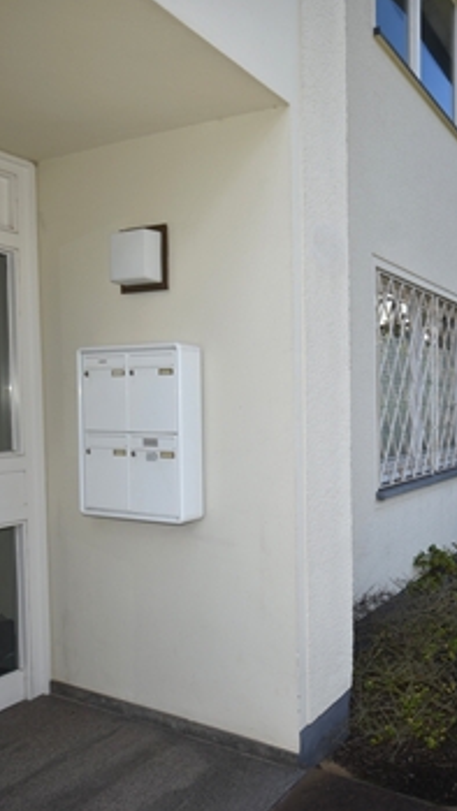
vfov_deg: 71.9
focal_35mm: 26
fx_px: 560
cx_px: 408
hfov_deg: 41.1
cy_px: 422
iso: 100
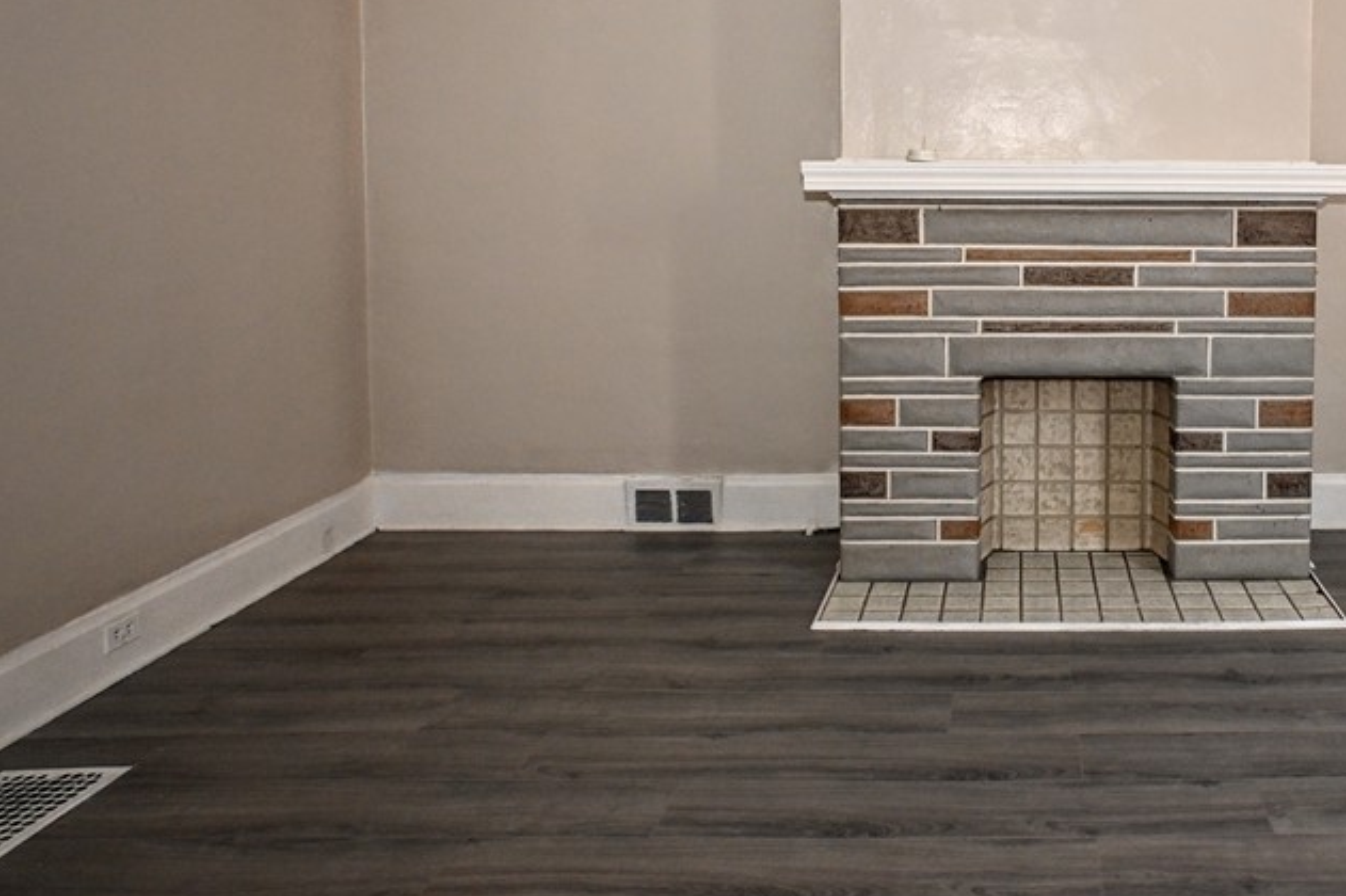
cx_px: 1049
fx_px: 1158
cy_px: 245
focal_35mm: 31
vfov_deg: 41.3
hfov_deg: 56.5
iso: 1600
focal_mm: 12
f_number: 4
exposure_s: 1/60
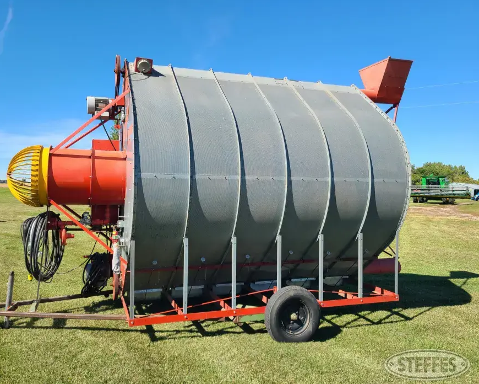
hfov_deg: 62.1
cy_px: 188
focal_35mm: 28
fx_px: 397
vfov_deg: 51.5
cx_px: 217
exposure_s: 1/1517
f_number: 1.8
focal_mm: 5.4
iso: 40
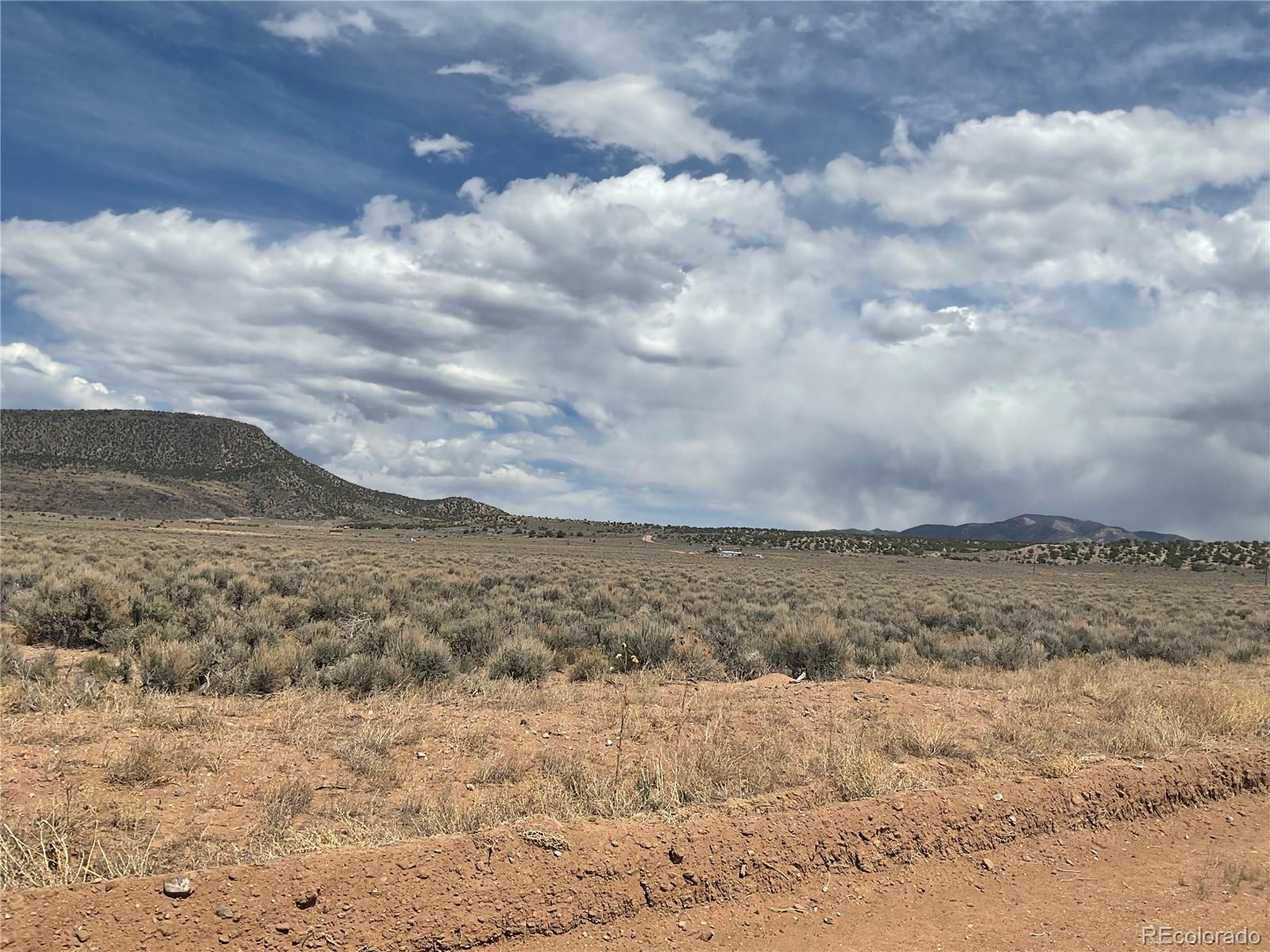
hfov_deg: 61.7
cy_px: 476
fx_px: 1064
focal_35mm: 29
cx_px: 635
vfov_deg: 48.2
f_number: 1.8
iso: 16
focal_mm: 3
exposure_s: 1/4405
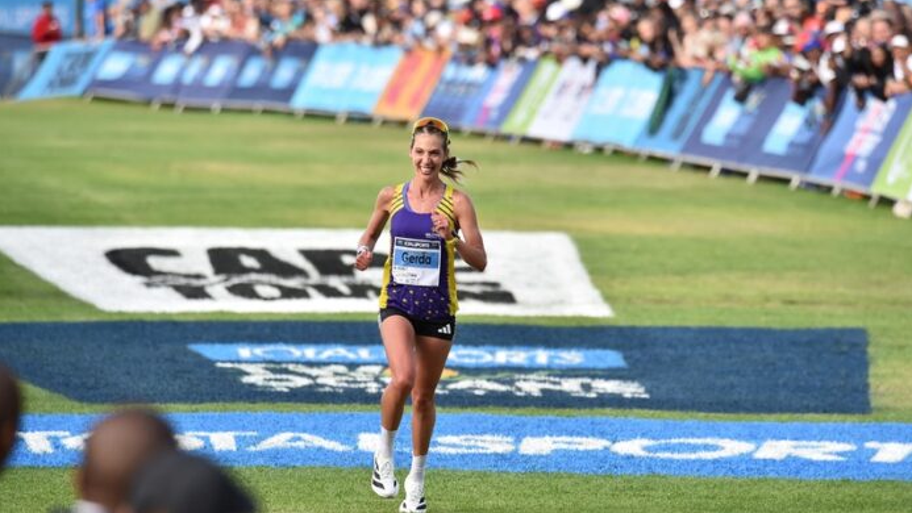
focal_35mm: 473
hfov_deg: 4.6
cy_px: 251
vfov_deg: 2.6
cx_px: 457
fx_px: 11440
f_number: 6.3
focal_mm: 450
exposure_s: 1/1600
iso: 1600
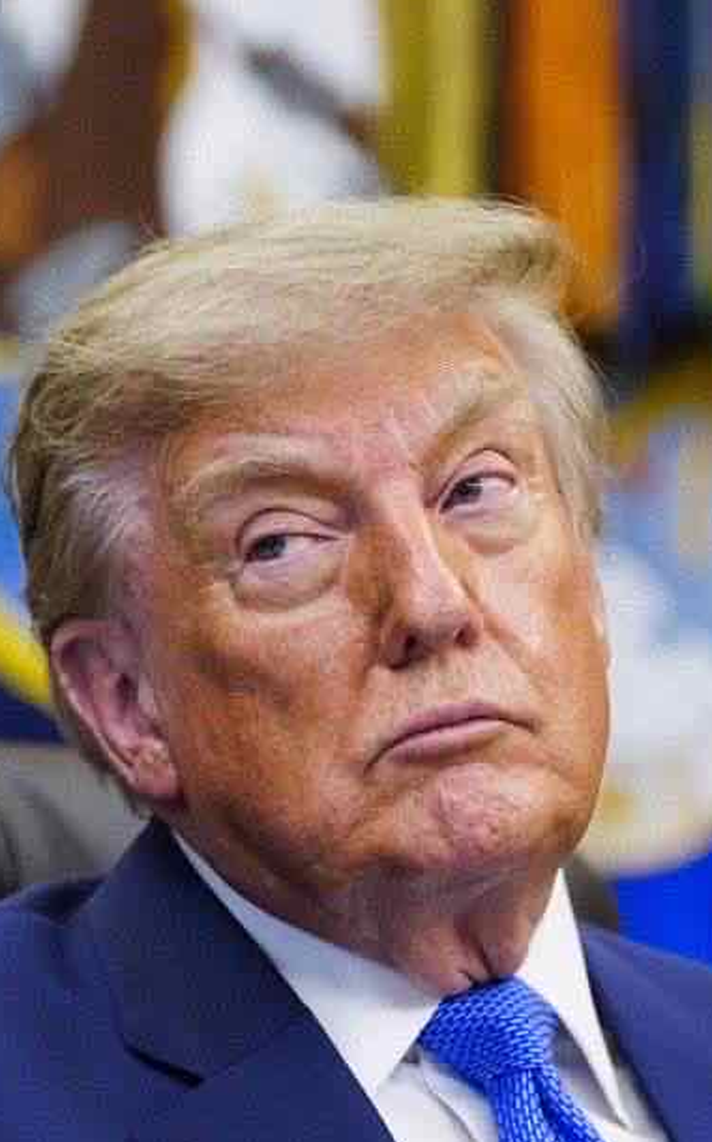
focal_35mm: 226
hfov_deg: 5.8
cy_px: 827
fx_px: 7025
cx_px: 114
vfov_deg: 9.3
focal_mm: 100
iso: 3200
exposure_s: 1/200
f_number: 2.8
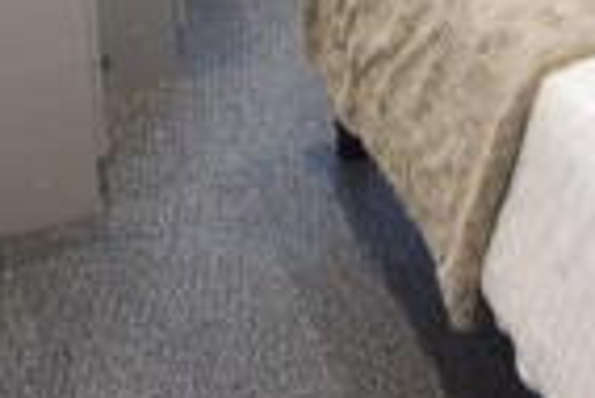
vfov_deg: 15.6
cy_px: -404
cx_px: 559
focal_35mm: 69
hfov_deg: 27.9
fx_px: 1142
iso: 1000
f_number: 3.5
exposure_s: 1/60
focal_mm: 10
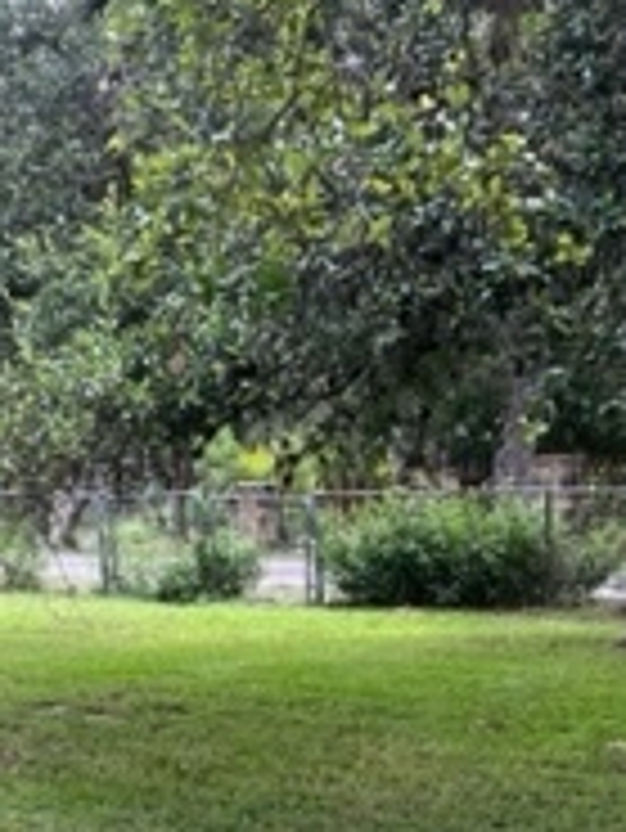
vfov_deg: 21.1
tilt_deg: -11.9
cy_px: 805
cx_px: 234
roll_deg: +2.2
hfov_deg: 16.4
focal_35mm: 90
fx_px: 2168
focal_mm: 5.1
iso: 50
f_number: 1.6
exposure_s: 1/246
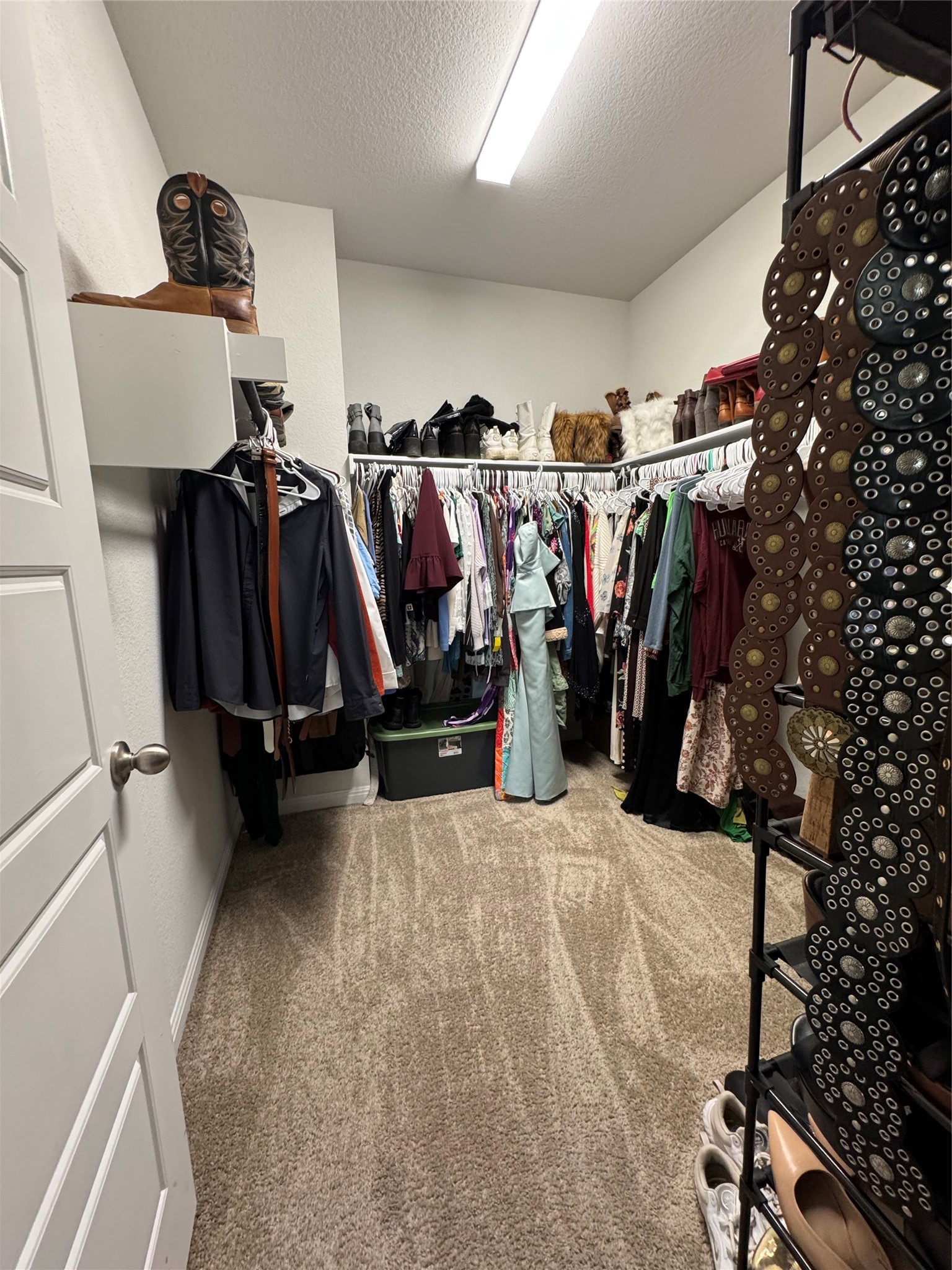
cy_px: 635
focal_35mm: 14
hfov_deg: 85.7
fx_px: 513
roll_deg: +0.4
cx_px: 476
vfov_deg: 102.1
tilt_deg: -8.2
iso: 250
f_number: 2.2
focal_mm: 2.22
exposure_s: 1/60
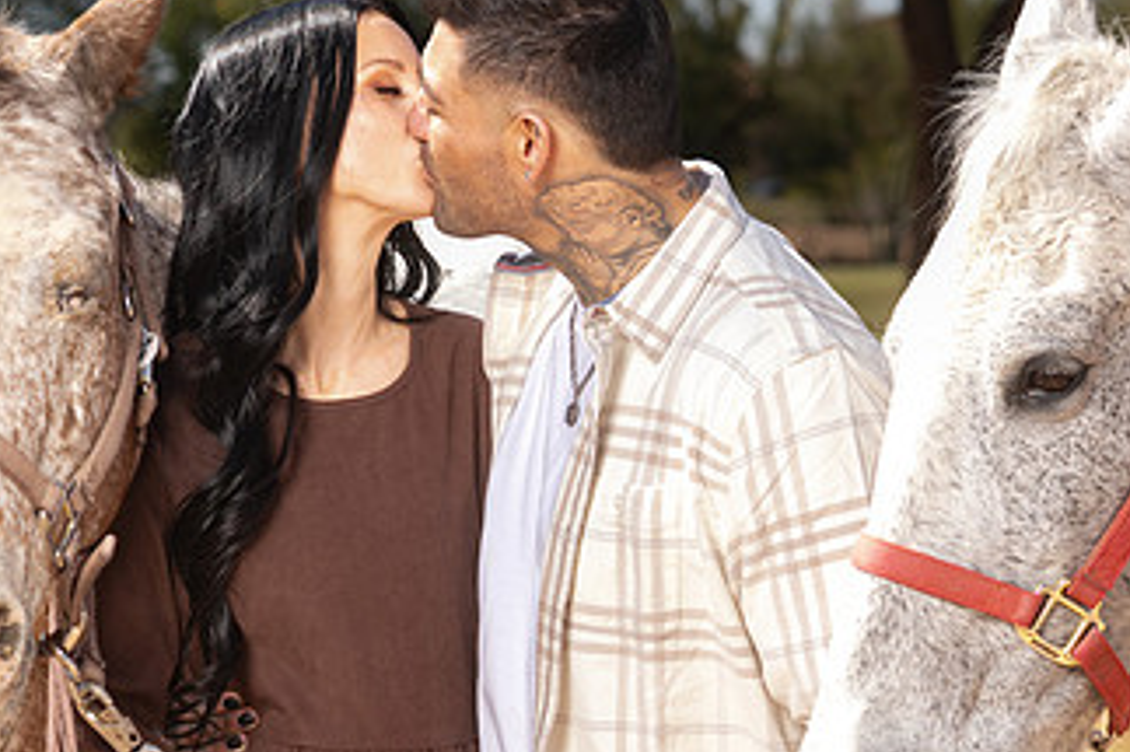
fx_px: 4737
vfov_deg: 9.1
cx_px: 672
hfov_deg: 13.6
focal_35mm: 151
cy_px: 376
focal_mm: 84
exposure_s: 1/250
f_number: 5.6
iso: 50
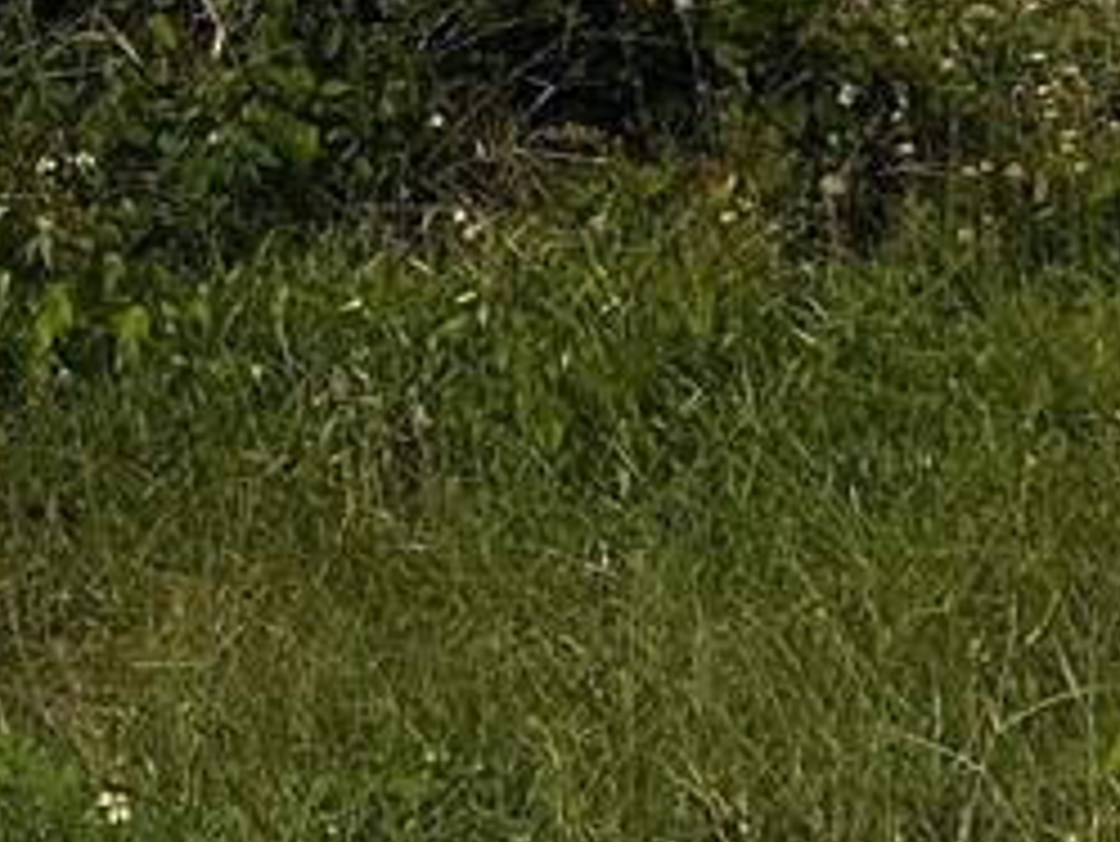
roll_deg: +1.2
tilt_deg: +2.0
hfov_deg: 12.6
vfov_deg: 8.6
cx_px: -135
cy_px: -1355
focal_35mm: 154
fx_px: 4985
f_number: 1.78
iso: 80
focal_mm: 6.86
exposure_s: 1/6623
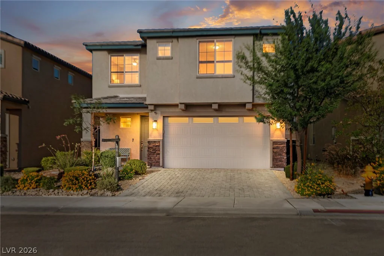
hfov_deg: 58.7
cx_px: 192
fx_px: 341
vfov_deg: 41.1
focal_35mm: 32
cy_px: 128
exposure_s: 1/160
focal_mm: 32
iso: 100
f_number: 8
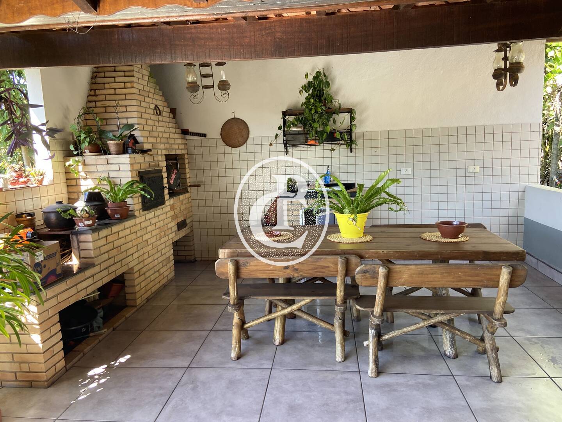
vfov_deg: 53.1
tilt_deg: -9.6
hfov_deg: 67.3
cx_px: 281
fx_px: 422
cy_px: 211
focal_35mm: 26
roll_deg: +1.9
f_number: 1.8
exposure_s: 1/121
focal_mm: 4.25
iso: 64
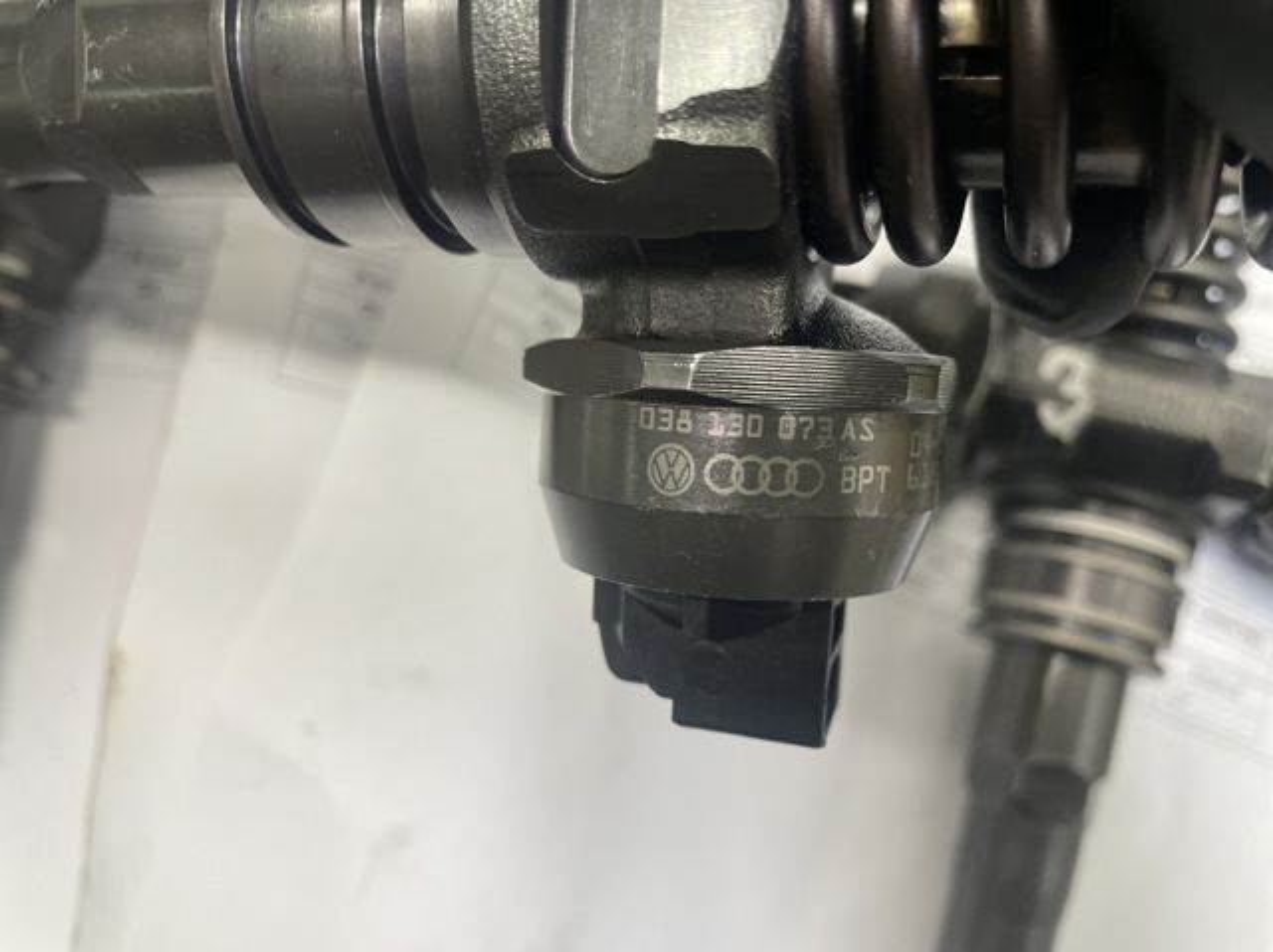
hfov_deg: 67.3
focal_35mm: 26
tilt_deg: -81.9
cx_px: 636
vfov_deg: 53.0
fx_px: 955
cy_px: 476
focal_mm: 4.2
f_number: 1.6
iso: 100
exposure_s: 1/121
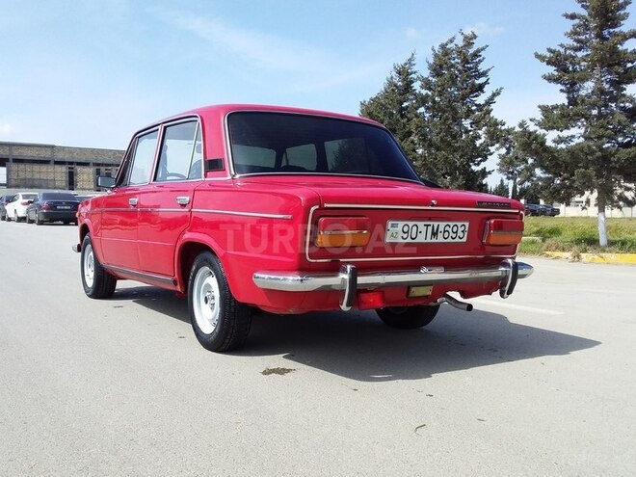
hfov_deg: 58.4
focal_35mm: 31
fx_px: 570
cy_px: 238
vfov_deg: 45.4
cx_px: 318
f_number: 2.2
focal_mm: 3.3
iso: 40
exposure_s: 1/1115
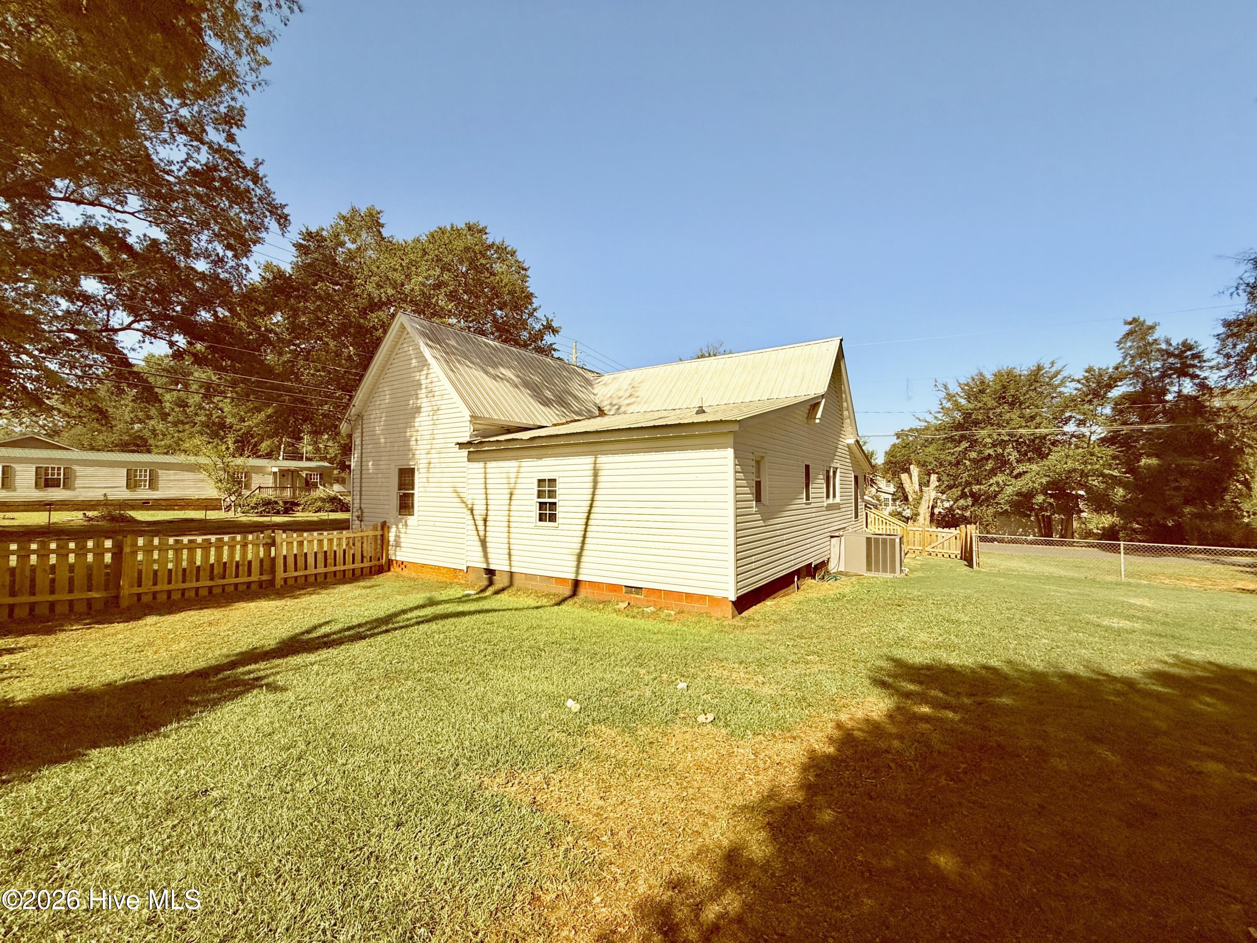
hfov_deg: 102.1
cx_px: 628
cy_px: 472
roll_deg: +0.1
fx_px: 508
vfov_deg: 85.7
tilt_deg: +2.8
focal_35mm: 14
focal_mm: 2.22
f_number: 2.2
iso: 50
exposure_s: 1/5618
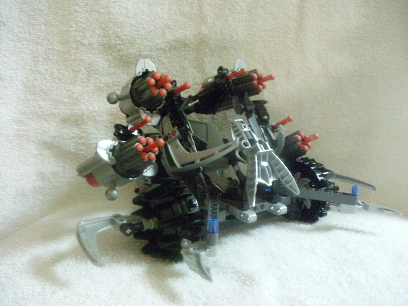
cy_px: 153
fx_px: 448
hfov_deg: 49.0
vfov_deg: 37.7
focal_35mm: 38
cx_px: 204
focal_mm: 6.3
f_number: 3.1
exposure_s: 1/13
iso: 1600
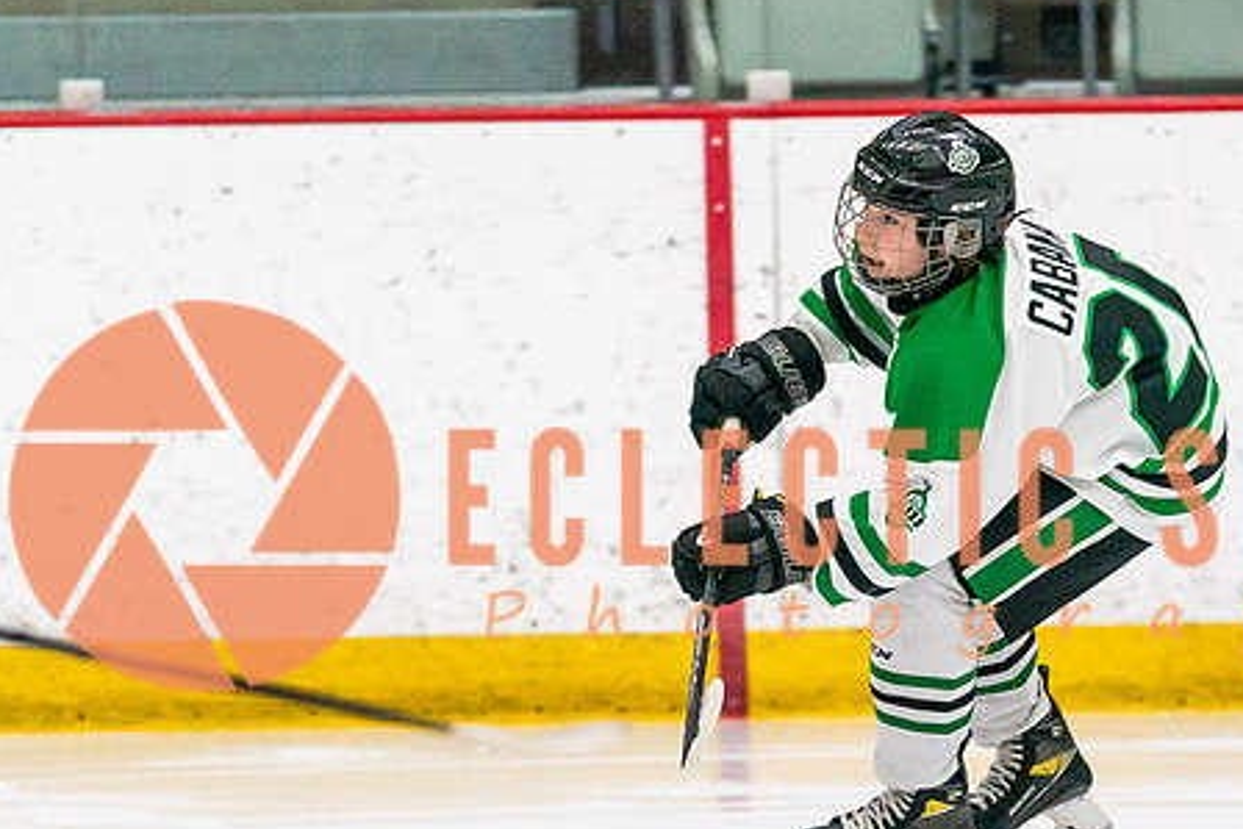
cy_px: 613
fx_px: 22207
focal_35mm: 643
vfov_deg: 2.1
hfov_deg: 3.2
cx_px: 715
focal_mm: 200
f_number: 2.8
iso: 3200
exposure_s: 1/1250
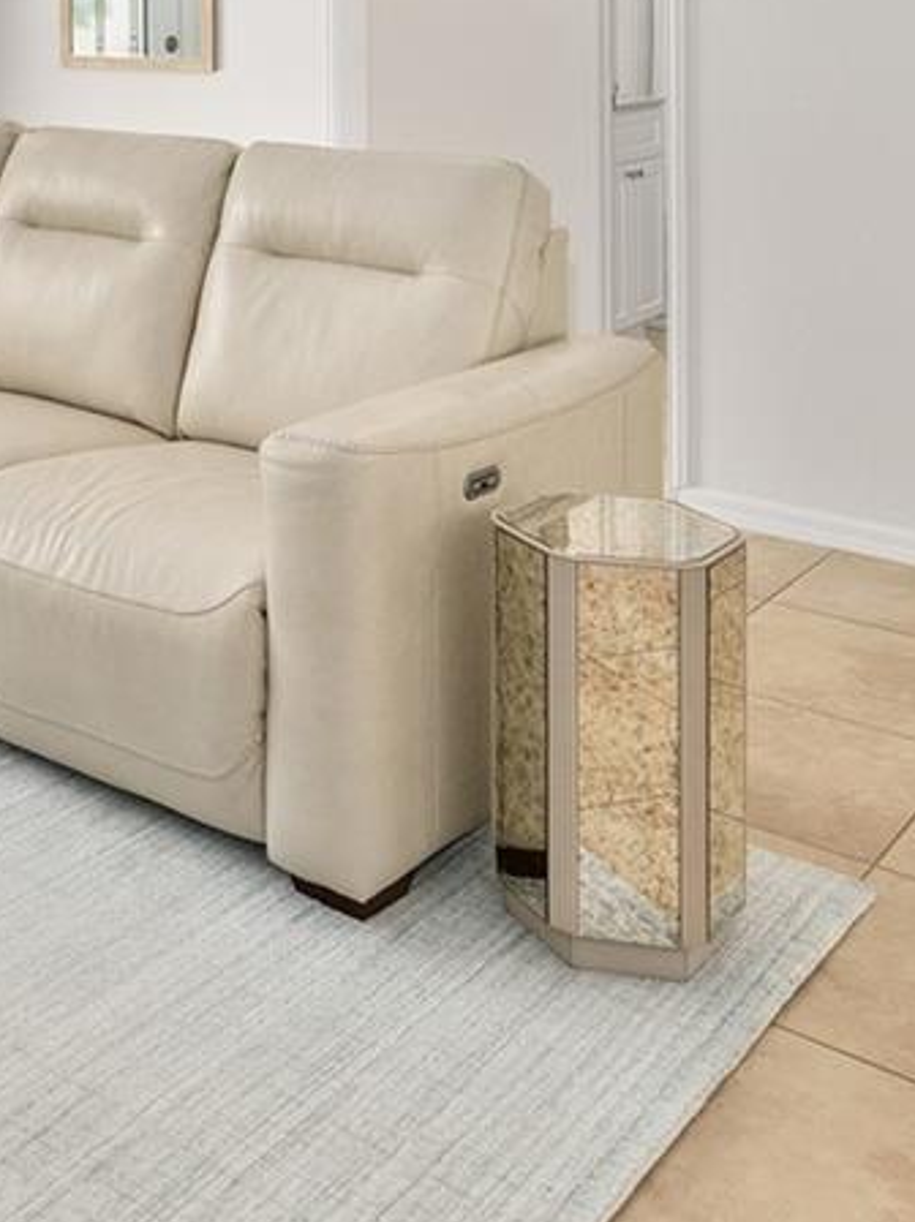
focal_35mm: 48
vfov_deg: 35.8
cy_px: -5
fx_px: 1694
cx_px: -16
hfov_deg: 28.2
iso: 400
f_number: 8
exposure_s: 1/40
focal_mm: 14
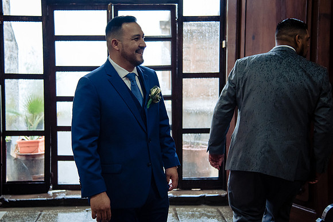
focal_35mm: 52
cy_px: 101
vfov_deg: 25.8
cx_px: 152
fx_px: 484
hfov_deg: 37.9
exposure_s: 1/160
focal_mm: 46
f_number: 4
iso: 1600
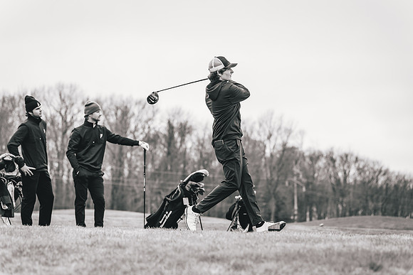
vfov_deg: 15.3
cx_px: 207
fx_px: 1024
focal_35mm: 89
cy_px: 138
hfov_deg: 22.8
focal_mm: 86
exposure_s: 1/4000
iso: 640
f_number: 2.8
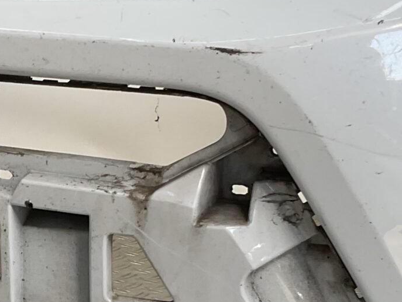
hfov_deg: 17.4
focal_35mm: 108
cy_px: 264
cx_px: -71
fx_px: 1255
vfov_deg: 13.6
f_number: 1.8
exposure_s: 1/208
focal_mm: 3
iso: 16
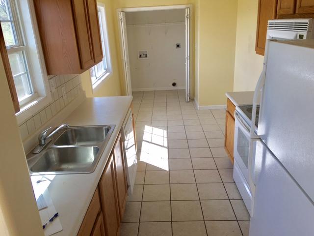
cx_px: 157
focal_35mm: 29
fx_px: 263
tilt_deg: -17.8
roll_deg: +2.5
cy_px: 118
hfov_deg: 61.7
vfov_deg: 48.2
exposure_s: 1/143
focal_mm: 4.15
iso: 25
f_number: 2.2
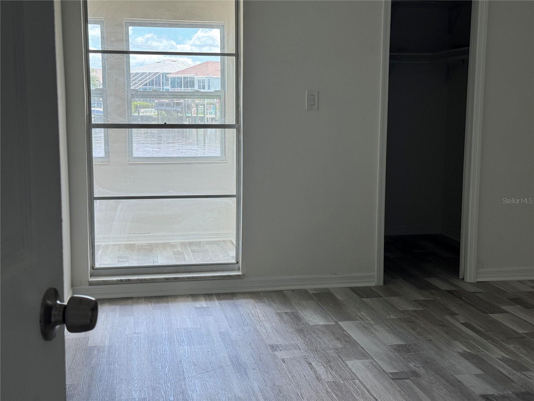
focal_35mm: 48
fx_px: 740
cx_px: 267
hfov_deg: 39.7
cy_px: 200
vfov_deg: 30.3
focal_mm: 6.76
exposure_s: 1/132
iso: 50
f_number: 1.78
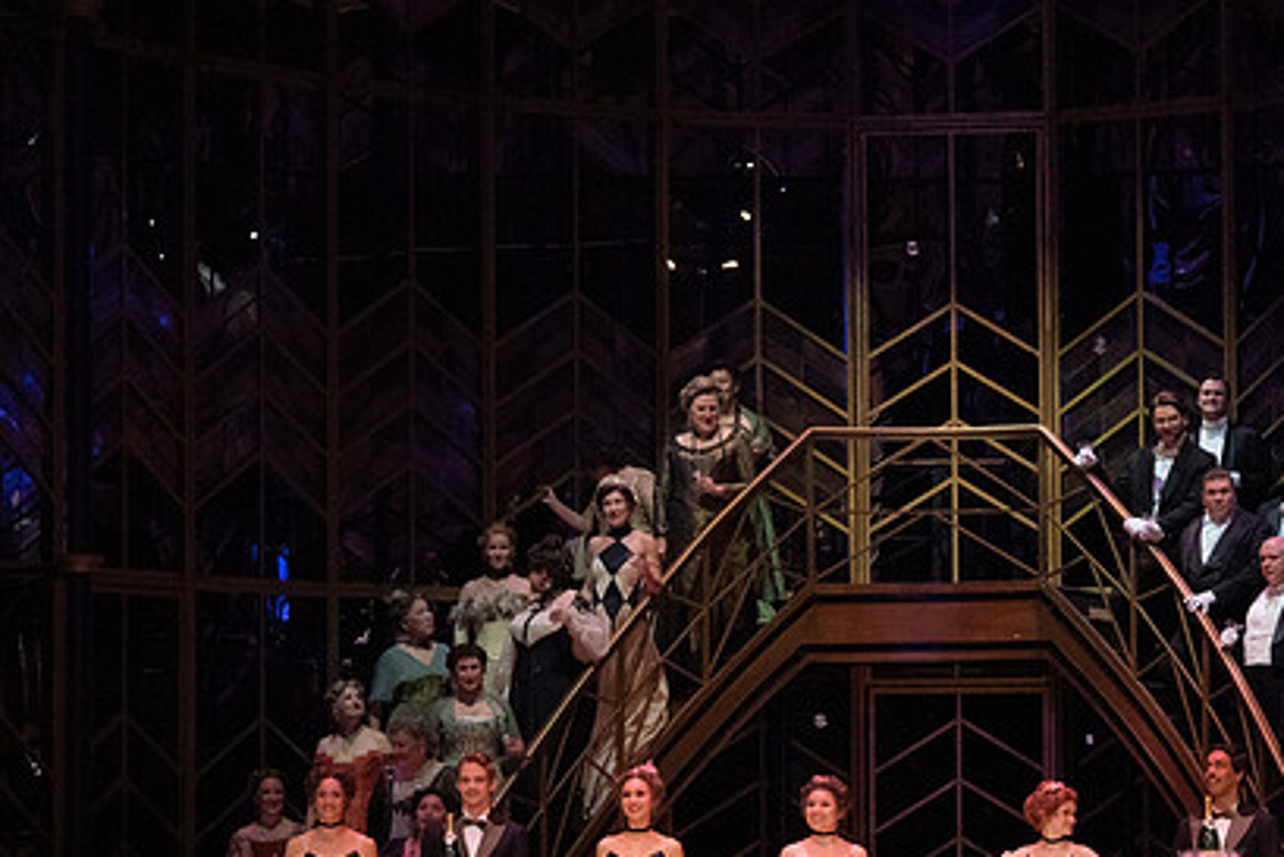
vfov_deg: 9.0
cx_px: 904
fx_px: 5459
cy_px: 573
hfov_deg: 13.4
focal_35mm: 153
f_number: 14
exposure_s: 1/400
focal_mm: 108
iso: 12800
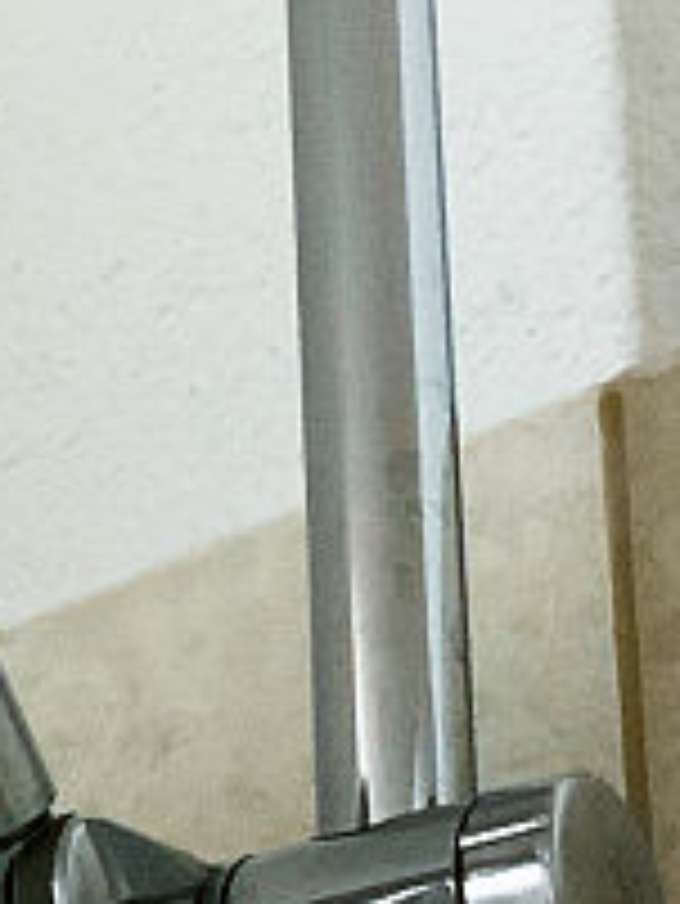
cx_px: -90
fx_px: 4526
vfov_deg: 11.3
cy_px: 814
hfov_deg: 8.5
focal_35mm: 173
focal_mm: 3
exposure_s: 1/40
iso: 250
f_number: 1.8
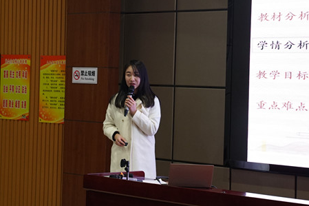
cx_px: 145
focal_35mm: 117
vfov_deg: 11.7
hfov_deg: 17.5
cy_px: 86
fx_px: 1004
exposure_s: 1/80
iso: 2000
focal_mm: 75
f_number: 5
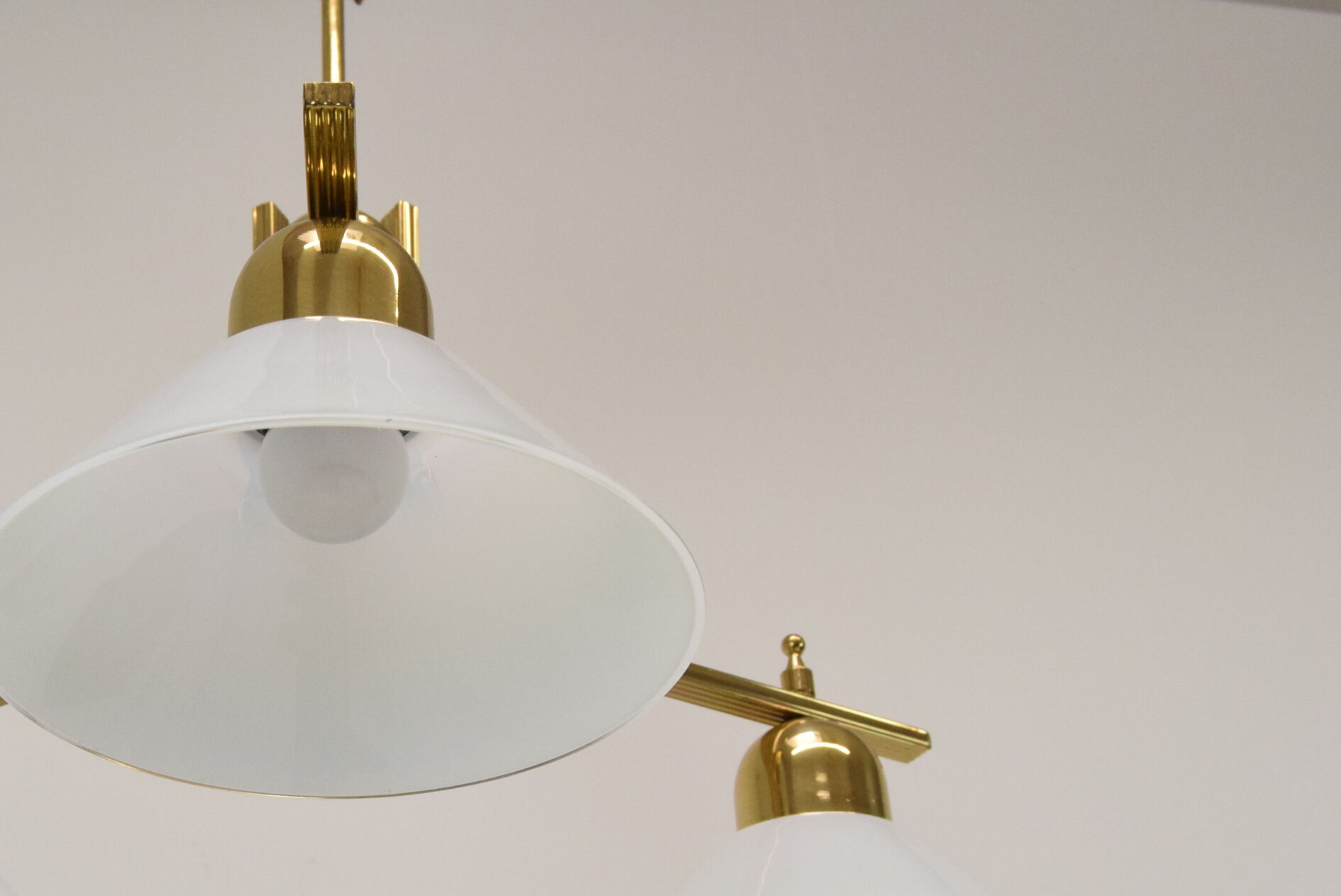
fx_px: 2833
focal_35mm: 76
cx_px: 341
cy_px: 647
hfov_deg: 26.3
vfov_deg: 17.9
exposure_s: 1/320
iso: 1600
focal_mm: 32
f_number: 9
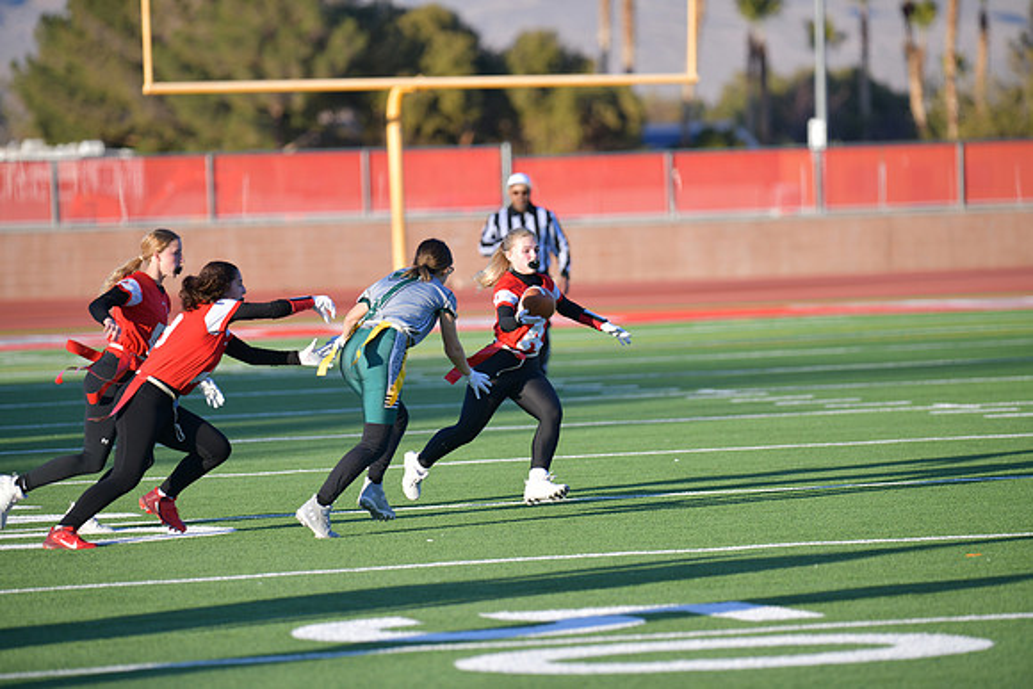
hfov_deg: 9.4
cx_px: 516
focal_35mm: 220
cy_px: 344
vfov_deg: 6.2
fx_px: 6314
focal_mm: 220
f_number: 2.8
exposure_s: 1/800
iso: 72
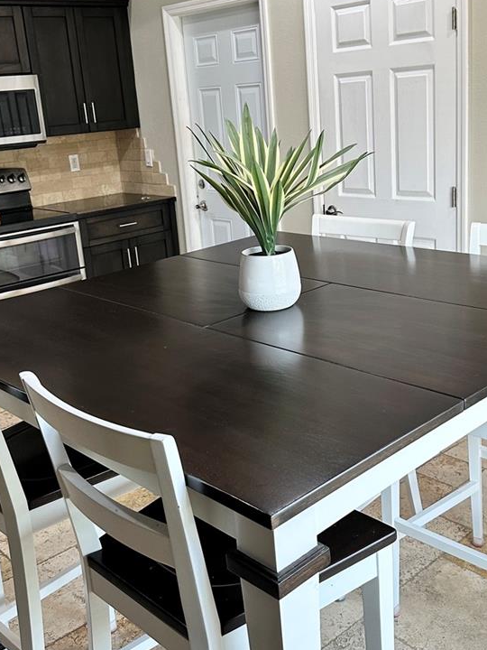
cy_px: 283
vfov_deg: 46.7
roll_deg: +3.9
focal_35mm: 40
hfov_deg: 36.0
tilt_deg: -13.6
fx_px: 750
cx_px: 252
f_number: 1.78
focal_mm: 6.86
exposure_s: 1/120
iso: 200
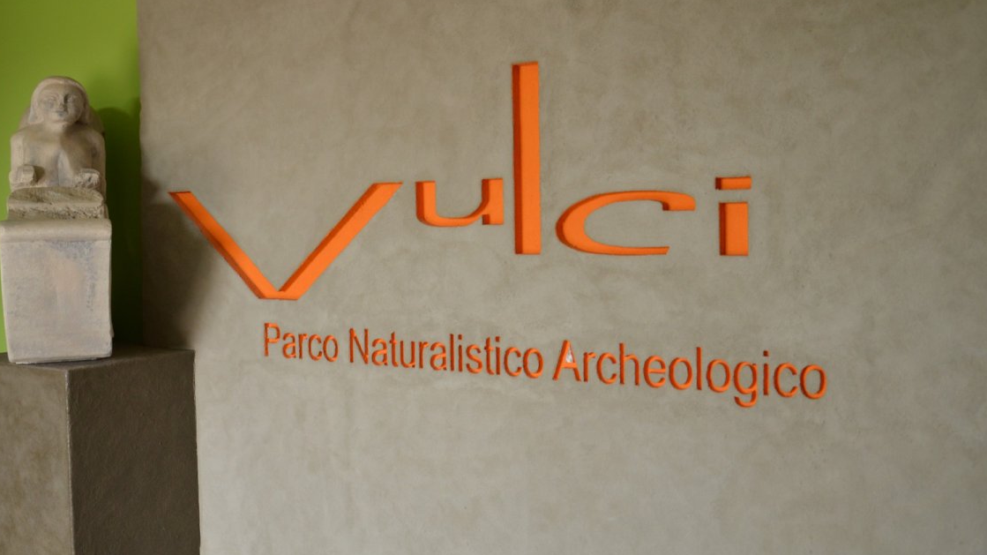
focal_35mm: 37
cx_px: 460
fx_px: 968
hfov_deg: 54.0
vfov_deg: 31.9
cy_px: 232
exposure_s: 1/200
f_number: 3.8
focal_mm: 22
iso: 500
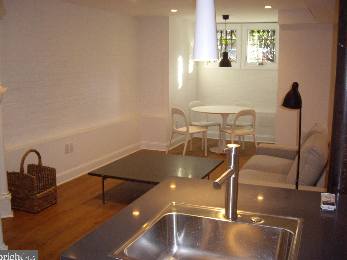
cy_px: 131
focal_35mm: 39
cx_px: 173
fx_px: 391
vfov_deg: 36.8
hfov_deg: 47.9
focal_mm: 7.9
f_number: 2.8
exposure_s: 1/40
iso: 400
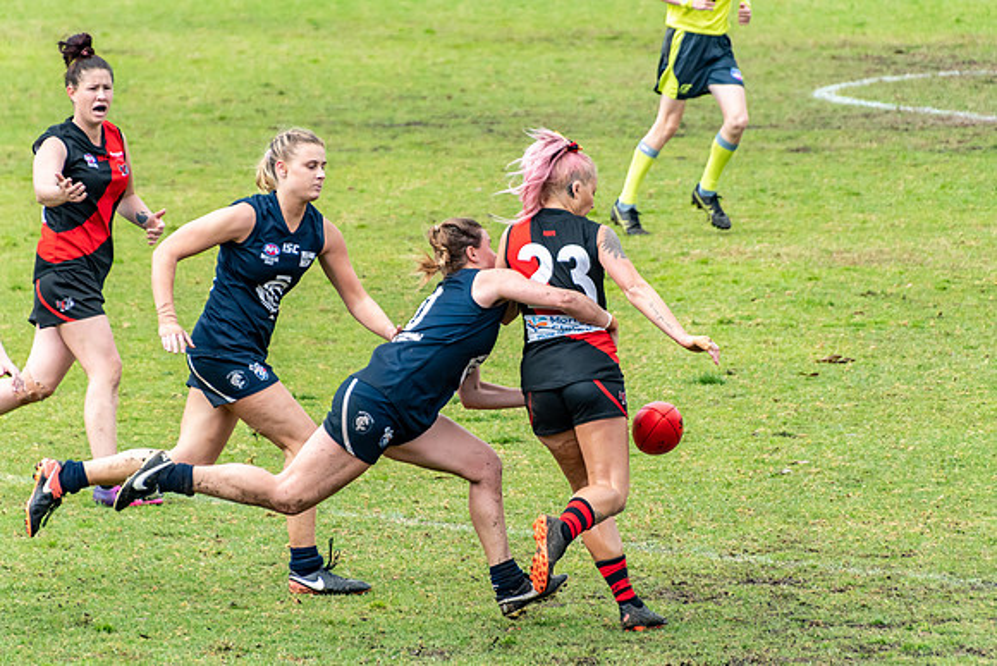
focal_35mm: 471
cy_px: 317
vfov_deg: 2.9
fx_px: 13045
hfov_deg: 4.4
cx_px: 475
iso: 800
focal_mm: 300
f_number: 6.3
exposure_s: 1/1600
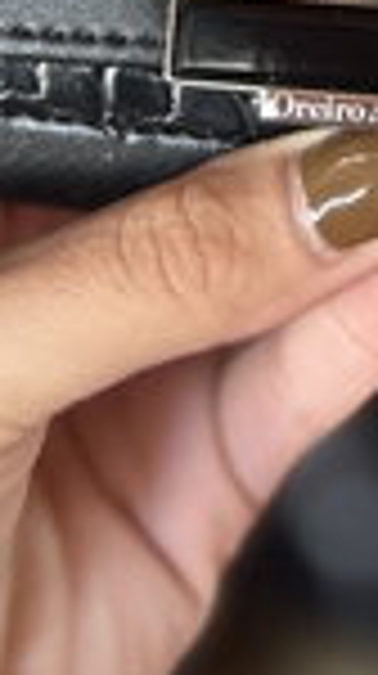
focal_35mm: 101
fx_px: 1806
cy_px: -272
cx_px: 378
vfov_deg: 19.1
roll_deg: -0.1
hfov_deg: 11.8
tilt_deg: -14.5
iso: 250
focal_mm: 5.7
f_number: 1.5
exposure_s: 1/50
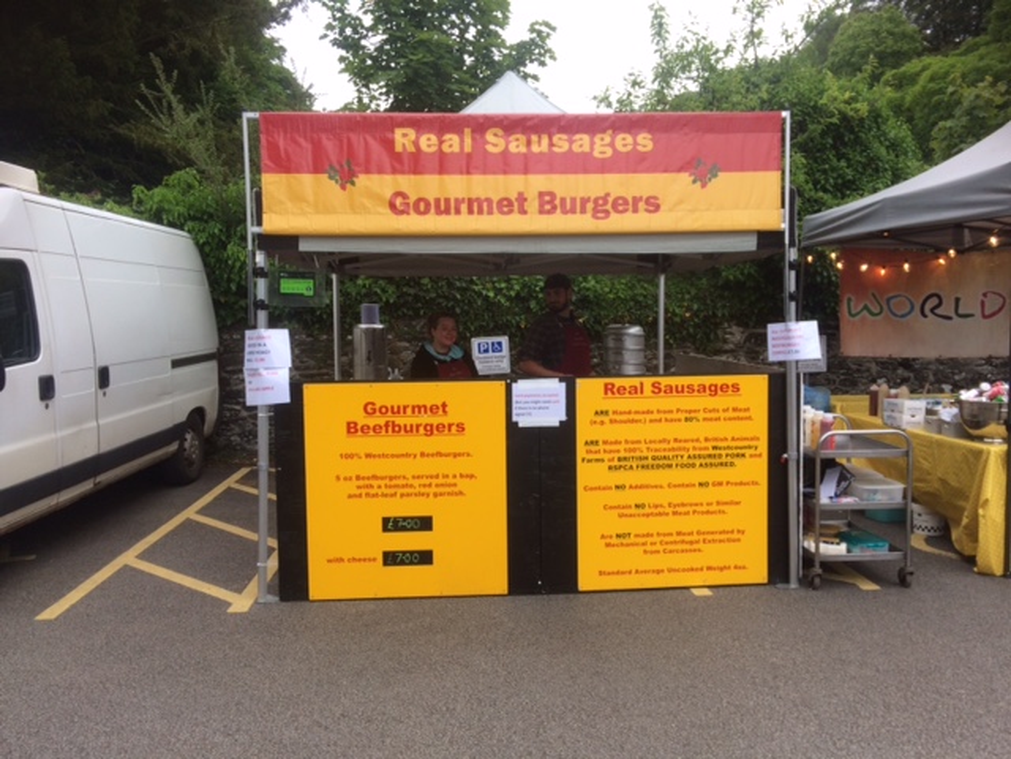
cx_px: 506
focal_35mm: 29
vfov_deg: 48.2
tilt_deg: -5.8
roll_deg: +2.1
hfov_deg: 61.7
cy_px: 380
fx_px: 847
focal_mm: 4.15
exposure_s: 1/100
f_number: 2.2
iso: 32
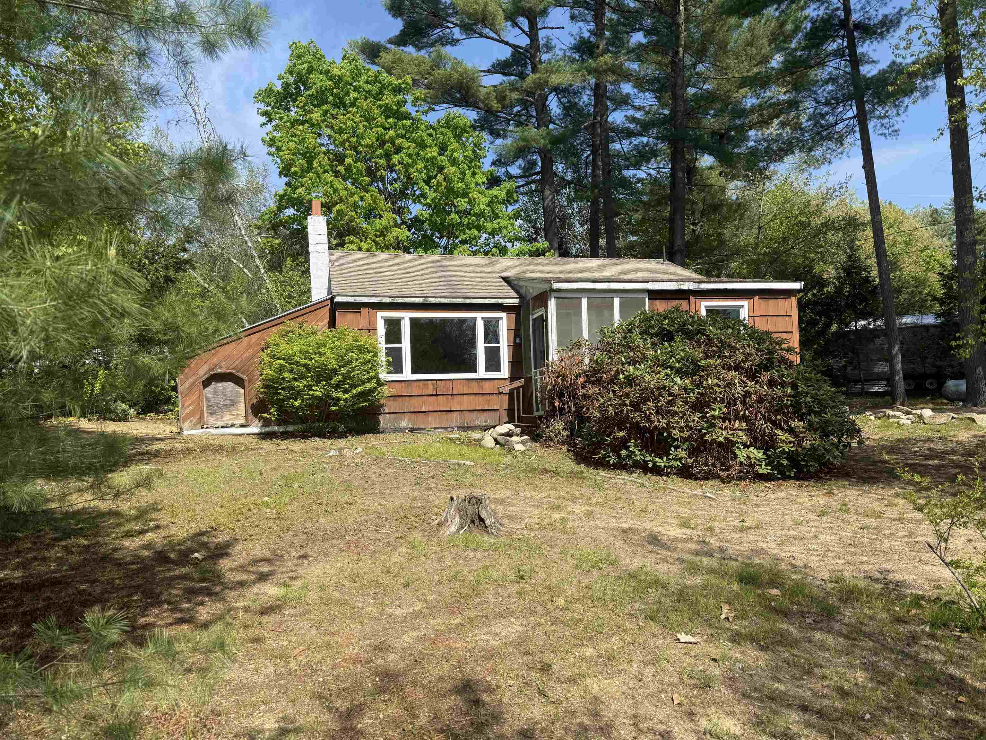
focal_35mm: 24
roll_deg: +1.7
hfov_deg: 71.6
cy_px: 370
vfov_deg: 56.8
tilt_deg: +2.4
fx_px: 684
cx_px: 493
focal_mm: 6.76
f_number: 1.78
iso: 80
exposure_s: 1/2907
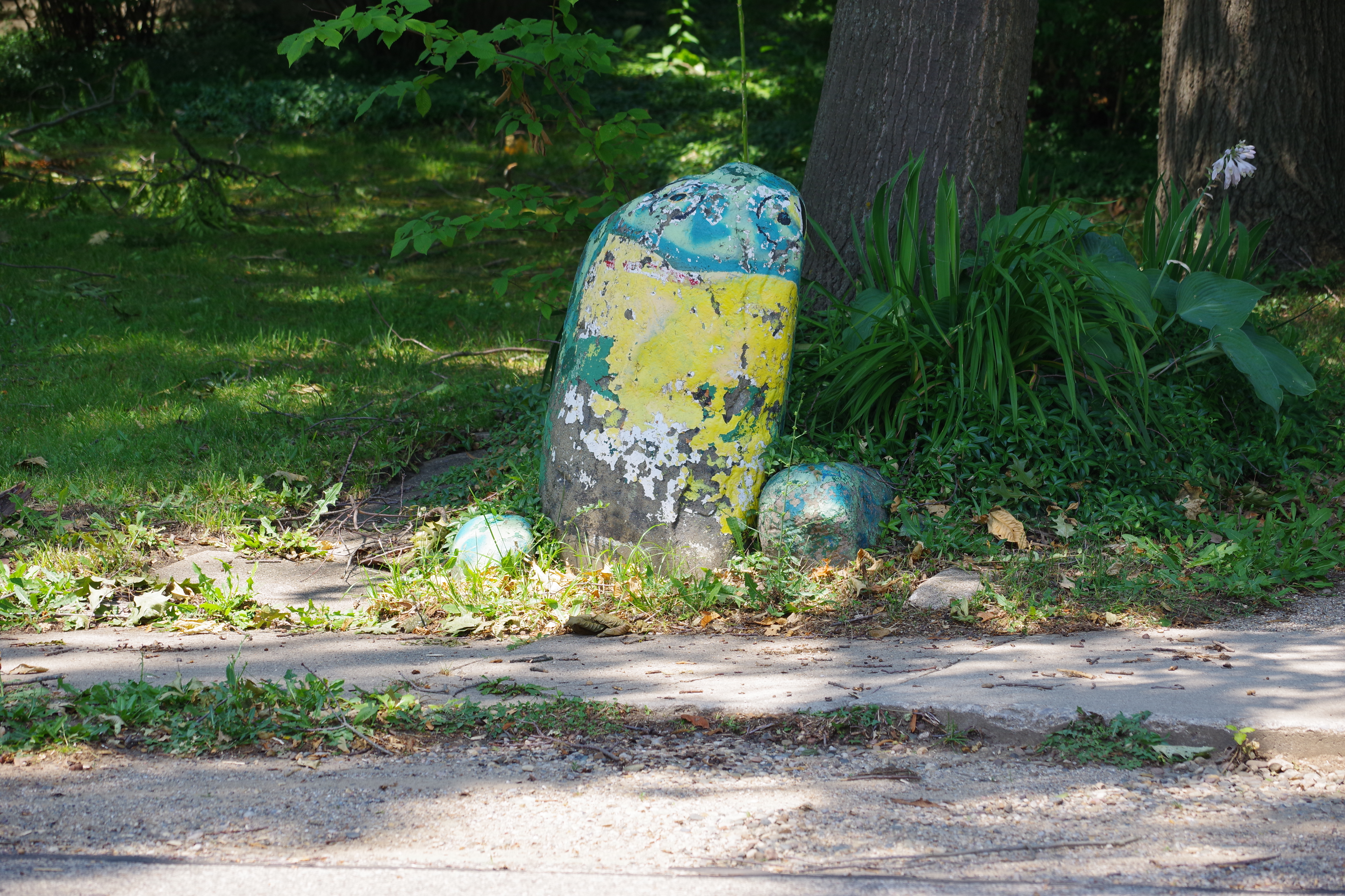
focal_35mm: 162
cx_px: 672
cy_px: 448
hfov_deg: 12.7
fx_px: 6052
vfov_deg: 8.5
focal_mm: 108
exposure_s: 1/160
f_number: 7.1
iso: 200
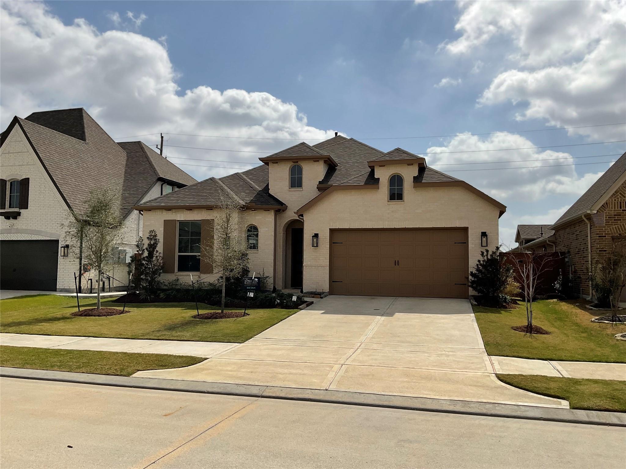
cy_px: 234
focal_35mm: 29
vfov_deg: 48.2
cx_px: 313
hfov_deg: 61.7
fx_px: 524
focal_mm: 3
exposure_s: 1/6536
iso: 20
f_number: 1.8
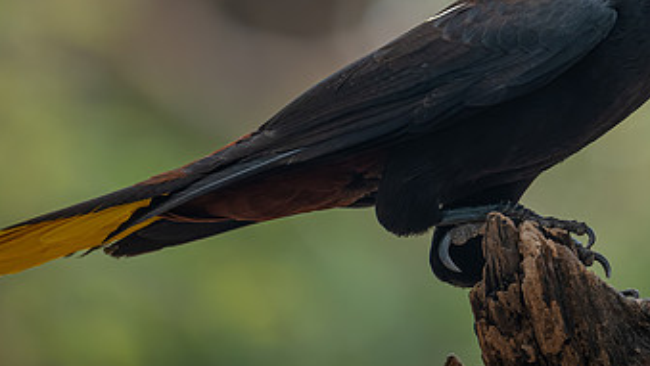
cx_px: 405
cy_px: 91
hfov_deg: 2.5
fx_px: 14828
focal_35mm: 860
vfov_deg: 1.4
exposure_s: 1/1000
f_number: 4.5
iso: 500
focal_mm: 400
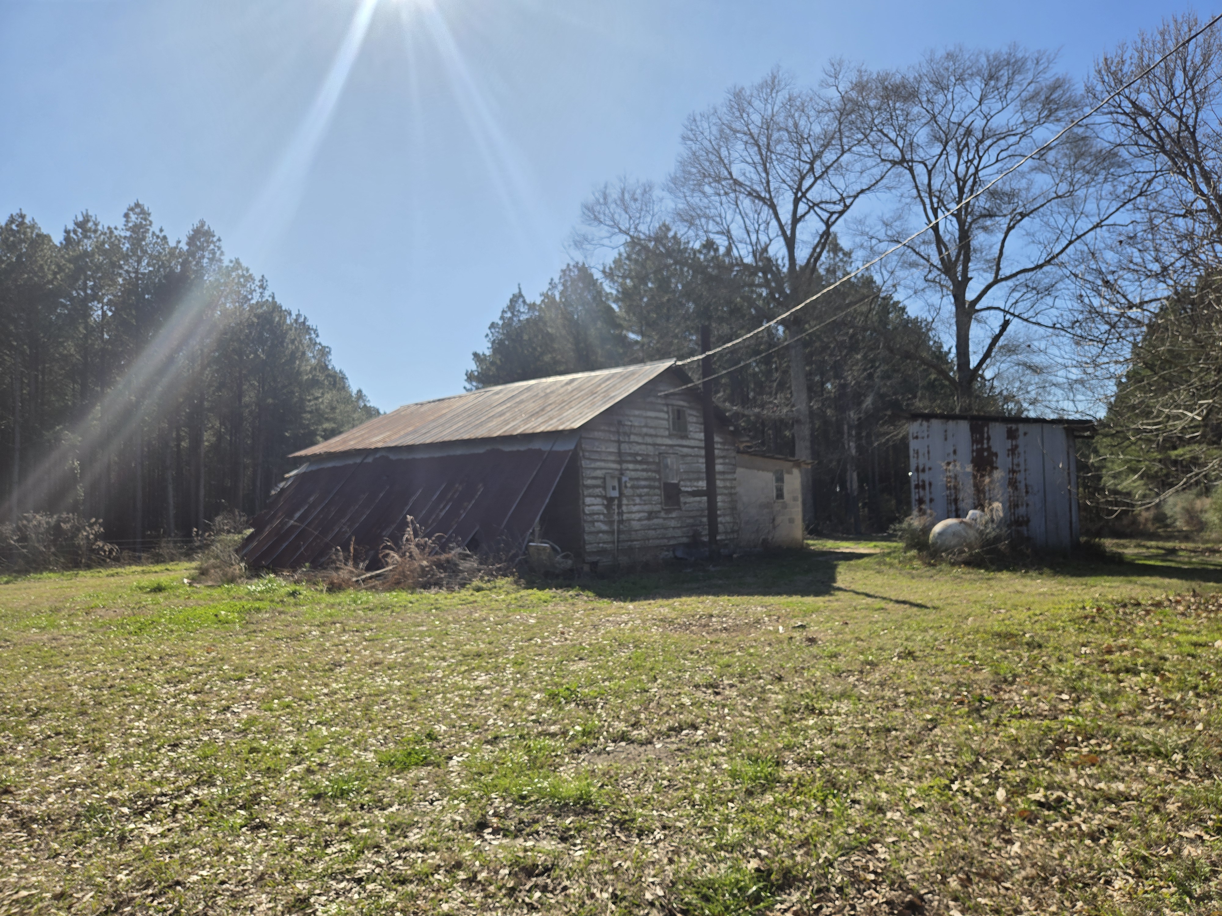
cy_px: 458
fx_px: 812
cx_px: 611
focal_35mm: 23
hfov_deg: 73.9
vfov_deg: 58.9
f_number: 1.8
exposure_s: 1/2140
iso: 25
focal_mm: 5.4
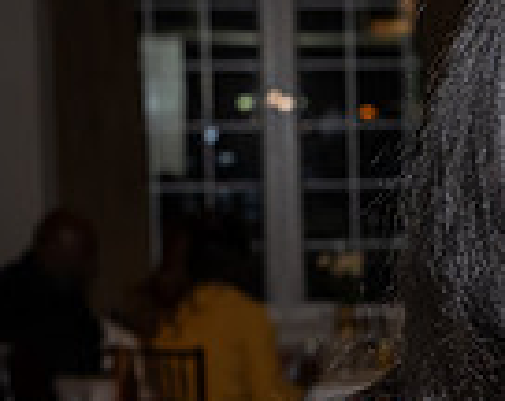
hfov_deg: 8.4
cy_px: 509
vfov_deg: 6.9
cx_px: 935
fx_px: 3294
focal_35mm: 221
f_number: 6.3
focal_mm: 43
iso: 640
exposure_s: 1/250
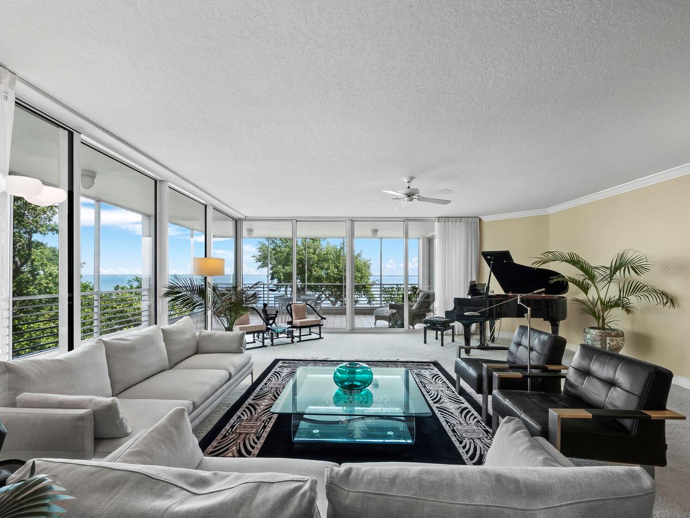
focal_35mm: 15
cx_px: 340
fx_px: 299
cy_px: 270
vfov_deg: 81.7
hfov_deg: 98.2
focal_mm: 7
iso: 320
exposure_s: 1/10
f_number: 10
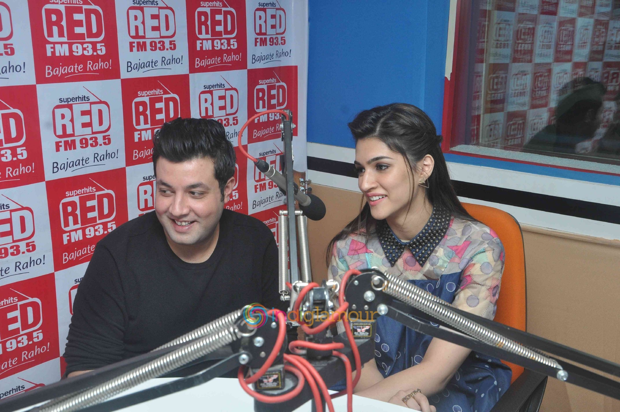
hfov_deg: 43.6
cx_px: 310
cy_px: 206
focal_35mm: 45
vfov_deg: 29.8
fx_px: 774
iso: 800
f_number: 10
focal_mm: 30
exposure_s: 1/200
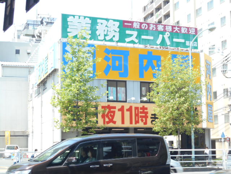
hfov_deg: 25.7
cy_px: 87
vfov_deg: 19.4
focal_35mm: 76
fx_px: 507
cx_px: 116
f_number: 5.8
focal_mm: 13.5
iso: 80
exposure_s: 1/100
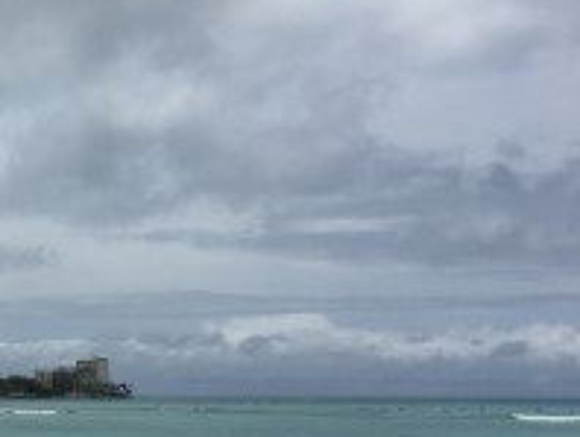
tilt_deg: +4.6
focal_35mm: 66
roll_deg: -0.7
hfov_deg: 26.8
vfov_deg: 22.2
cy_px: 290
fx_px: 1107
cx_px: -67
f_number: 2.2
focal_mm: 4.15
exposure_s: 1/6993
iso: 25
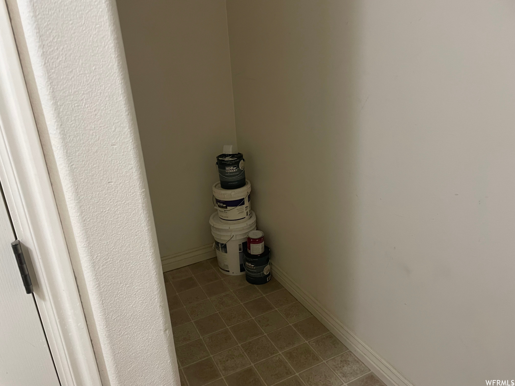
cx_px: 258
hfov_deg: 67.3
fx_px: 387
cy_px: 193
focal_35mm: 26
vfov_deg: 53.1
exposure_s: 1/60
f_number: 1.6
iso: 250
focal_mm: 4.2
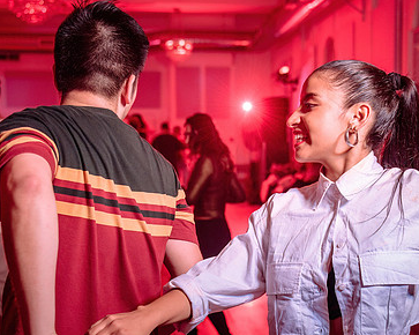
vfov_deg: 24.9
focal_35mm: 61
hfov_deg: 30.9
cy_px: 204
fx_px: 756
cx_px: 248
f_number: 3.2
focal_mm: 38
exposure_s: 1/80
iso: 800
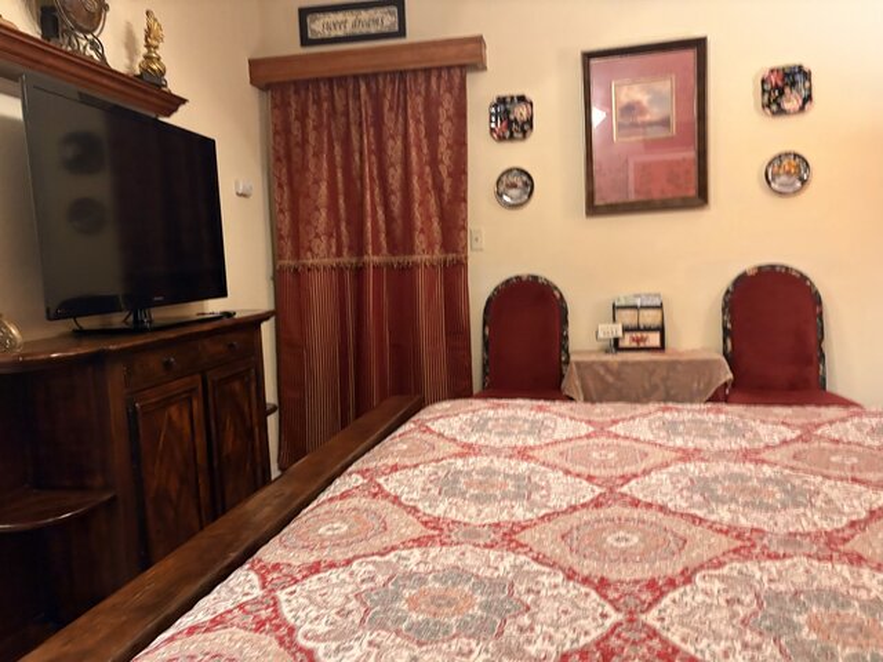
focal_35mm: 26
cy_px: 331
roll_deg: +4.5
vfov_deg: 53.1
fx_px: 663
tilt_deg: -7.0
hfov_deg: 67.3
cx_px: 442
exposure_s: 1/30
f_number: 1.6
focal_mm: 5.96
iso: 500
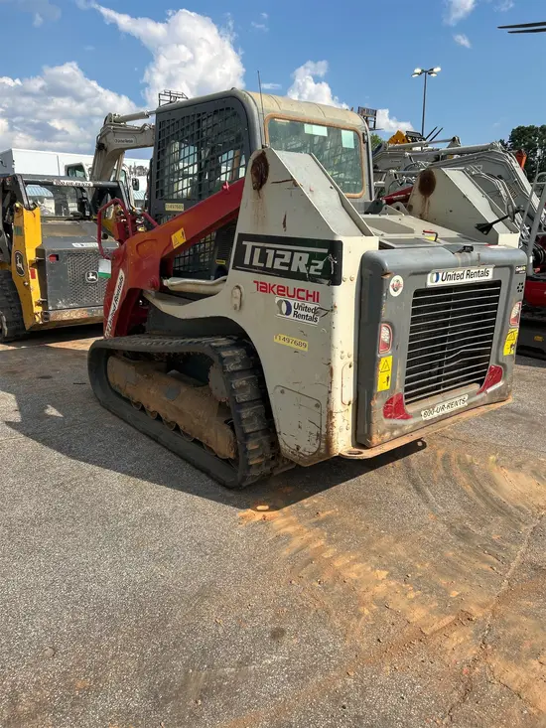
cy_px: 364
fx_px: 547
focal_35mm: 26
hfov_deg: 53.1
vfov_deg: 67.3
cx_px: 273
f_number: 1.5
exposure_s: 1/4115
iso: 50
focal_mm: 5.7
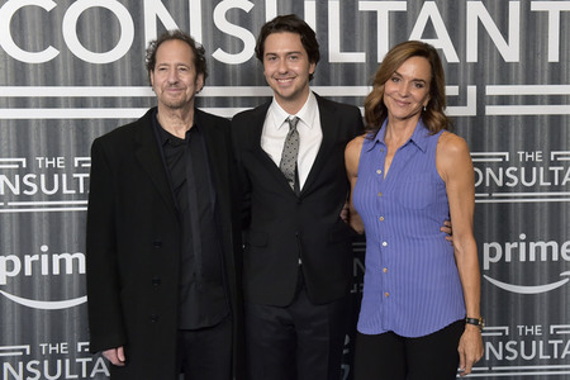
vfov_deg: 28.1
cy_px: 190
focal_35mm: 48
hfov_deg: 41.1
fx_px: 760
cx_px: 285
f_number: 6.3
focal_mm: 48
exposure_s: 1/250
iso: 2500
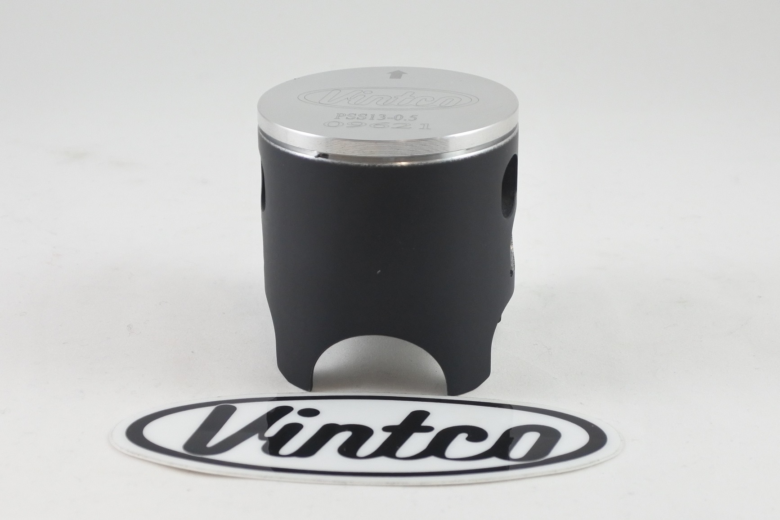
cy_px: 260
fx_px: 802
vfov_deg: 35.9
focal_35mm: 37
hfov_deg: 51.9
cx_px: 390
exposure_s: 1/125
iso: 400
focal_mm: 14
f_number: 4
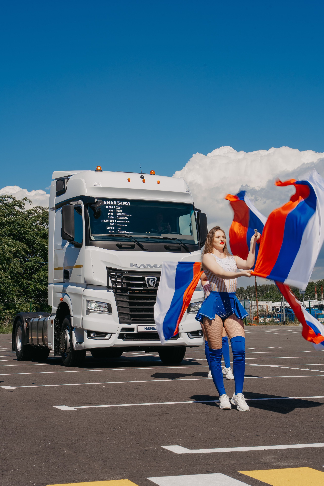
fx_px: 837
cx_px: 162
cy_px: 243
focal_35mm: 62
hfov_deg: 21.9
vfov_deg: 32.4
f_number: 16
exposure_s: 1/125
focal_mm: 62
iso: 160
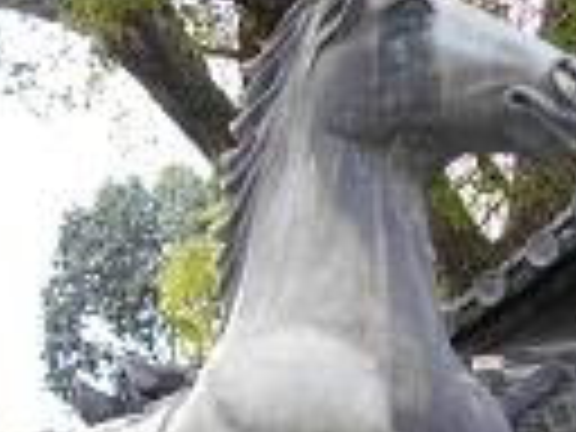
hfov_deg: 20.1
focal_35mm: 97
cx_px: 443
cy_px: 522
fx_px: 1614
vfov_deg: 14.7
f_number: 2.9
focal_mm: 5.7
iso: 100
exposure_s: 1/200
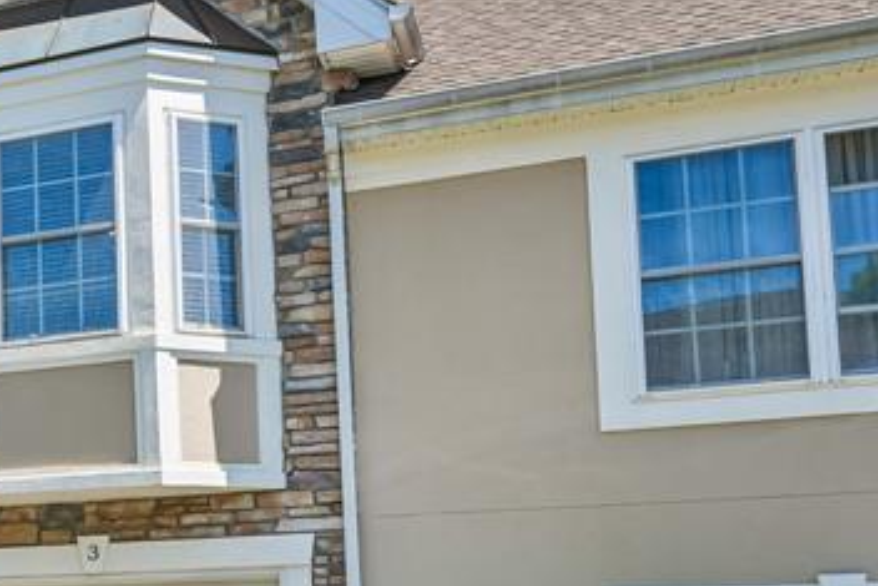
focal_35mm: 64
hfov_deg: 26.0
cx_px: -317
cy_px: 544
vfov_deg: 20.8
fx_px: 1561
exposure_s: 1/160
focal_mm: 22
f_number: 8
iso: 100
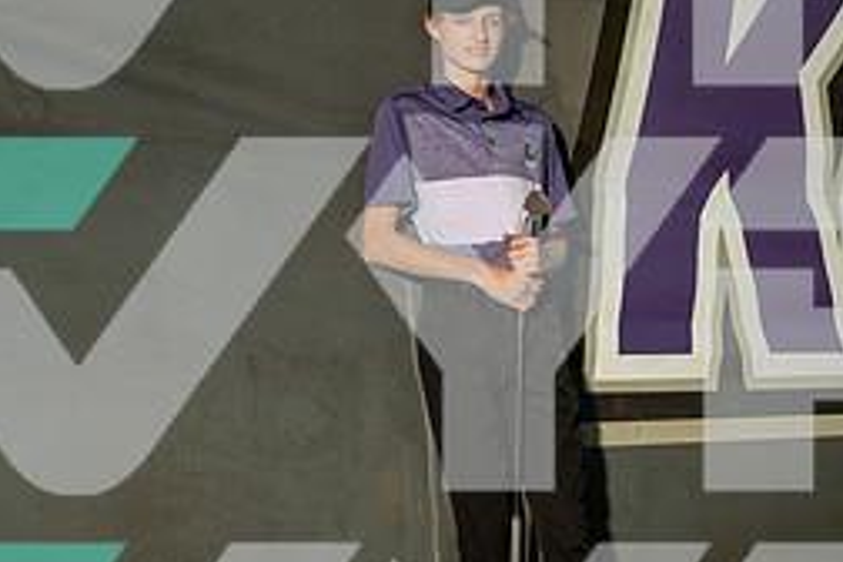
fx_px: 1616
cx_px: 639
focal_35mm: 69
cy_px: 316
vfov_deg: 19.7
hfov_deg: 28.8
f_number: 4.5
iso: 400
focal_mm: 30
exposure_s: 1/250
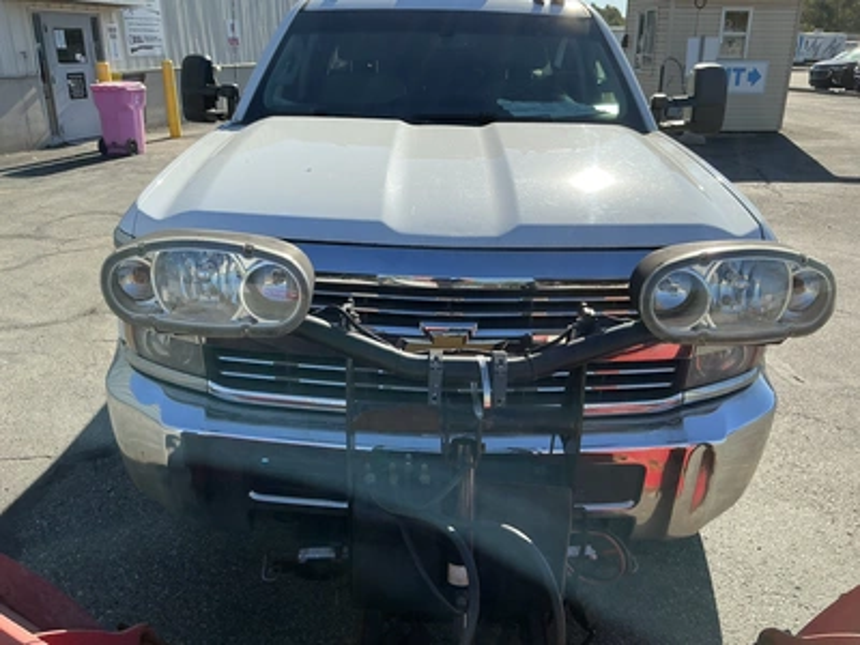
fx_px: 696
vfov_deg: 49.7
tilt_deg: -19.9
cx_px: 430
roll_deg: -0.2
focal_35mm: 28
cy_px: 322
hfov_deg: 63.4
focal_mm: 3
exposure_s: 1/1279
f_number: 1.8
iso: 25
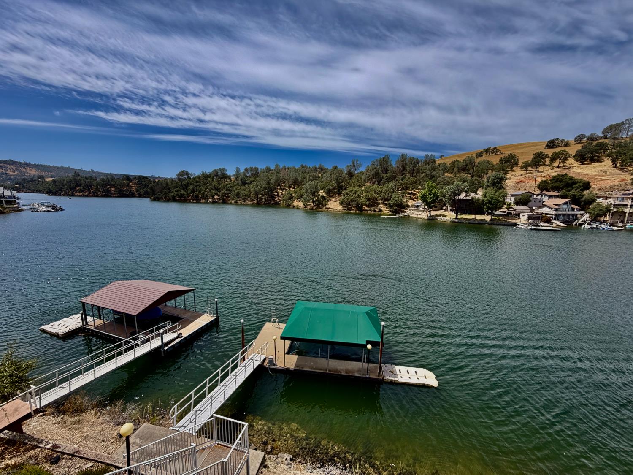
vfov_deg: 85.7
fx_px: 256
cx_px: 316
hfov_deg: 102.1
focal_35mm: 14
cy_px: 238
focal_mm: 2.22
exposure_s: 1/770
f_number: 2.2
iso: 40
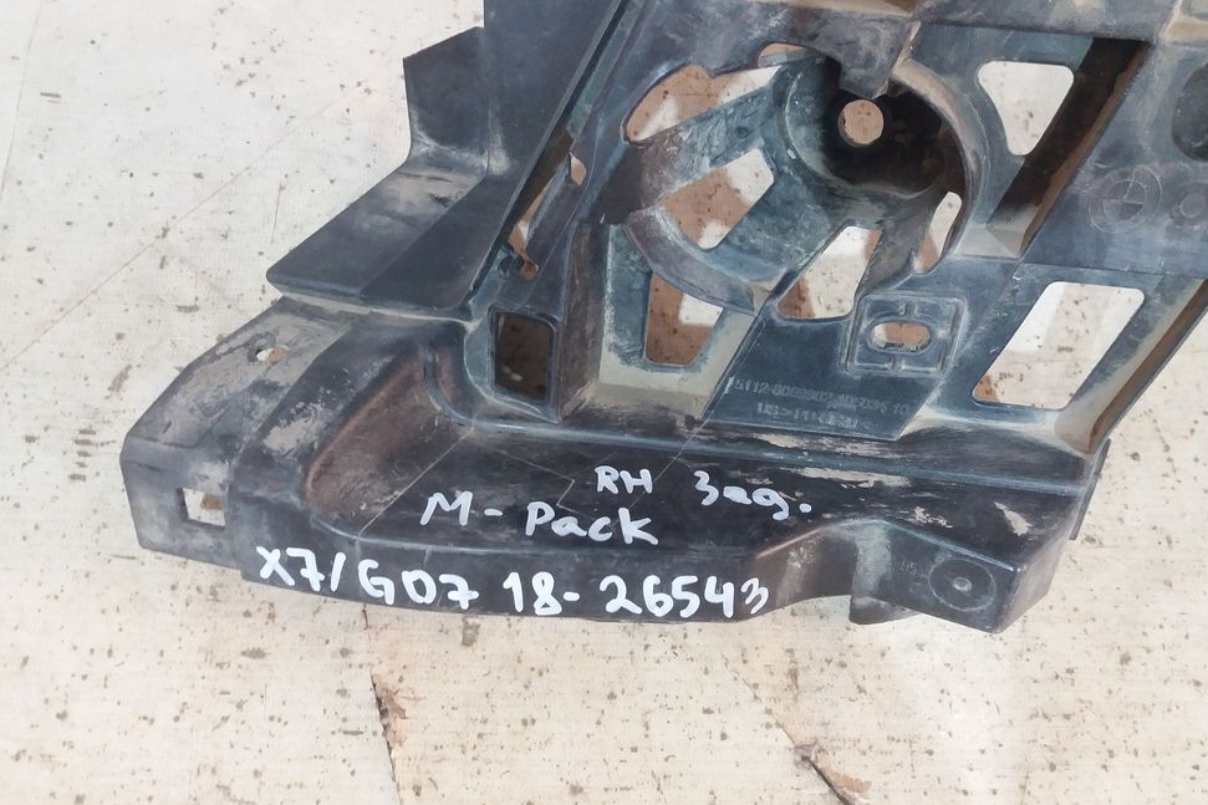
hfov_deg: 61.9
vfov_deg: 43.5
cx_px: 612
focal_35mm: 30
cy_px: 463
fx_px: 1006
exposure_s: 1/17
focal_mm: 3.7
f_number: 1.9
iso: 250
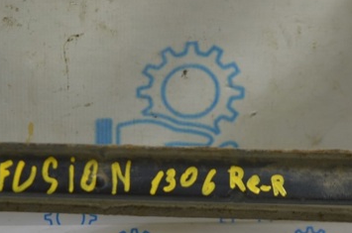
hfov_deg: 13.8
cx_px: 150
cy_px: 202
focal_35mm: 149
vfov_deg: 9.1
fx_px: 1453
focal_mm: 55
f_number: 5.6
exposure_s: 1/20
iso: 400
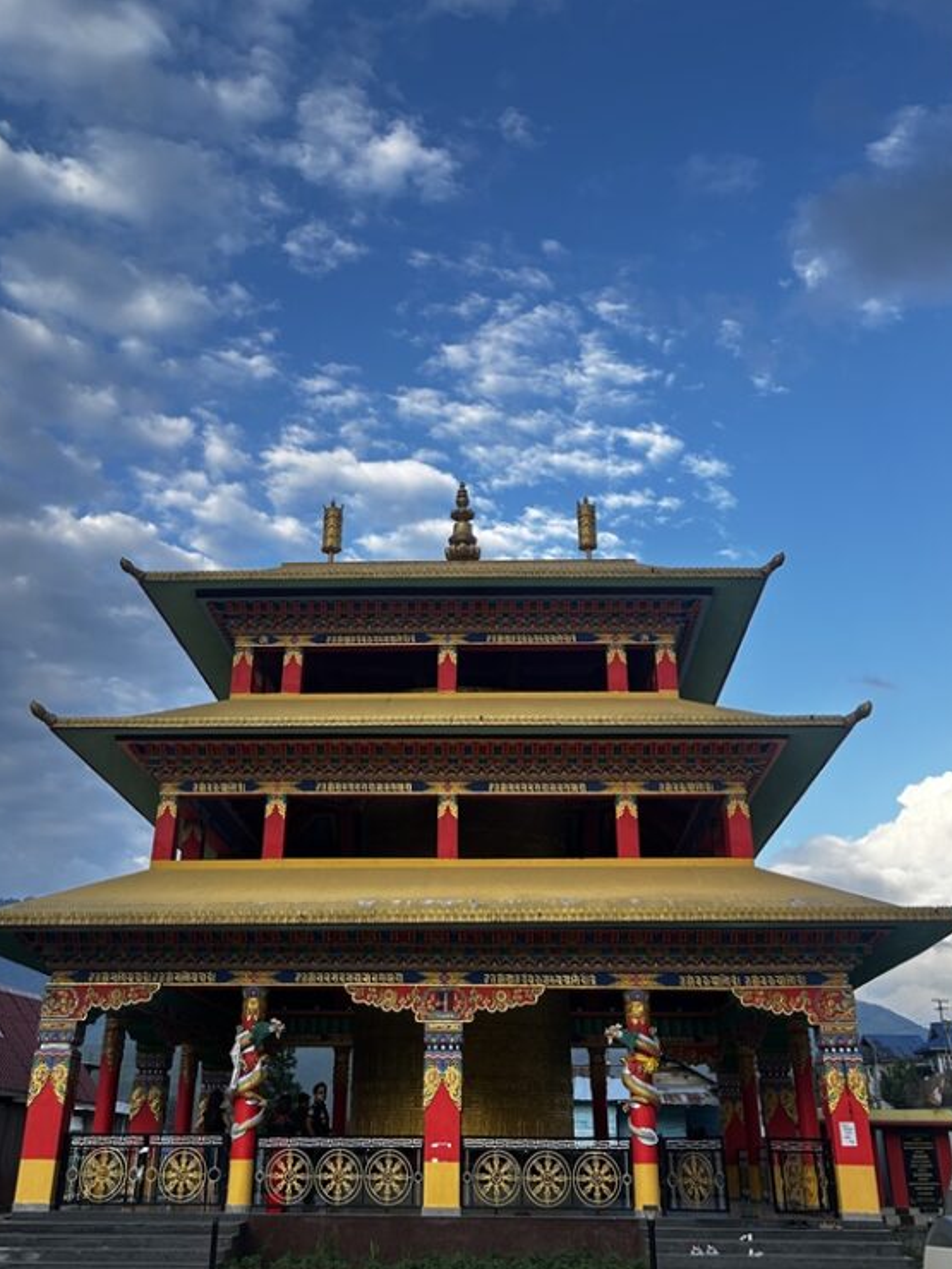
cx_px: 451
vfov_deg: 50.5
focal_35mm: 36
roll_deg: -0.9
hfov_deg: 39.6
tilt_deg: +29.0
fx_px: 1320
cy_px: 436
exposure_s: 1/439
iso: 50
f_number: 1.5
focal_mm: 5.7
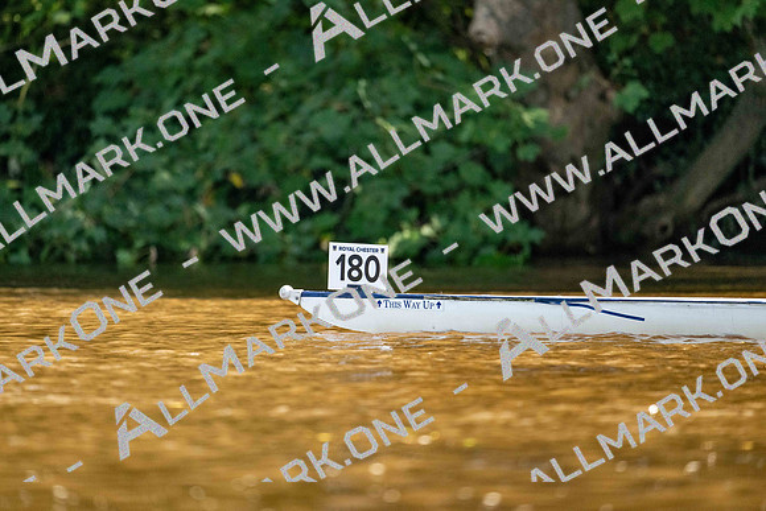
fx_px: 8513
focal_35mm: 400
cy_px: 256
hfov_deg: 5.2
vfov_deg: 3.4
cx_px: 383
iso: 2800
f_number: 4.5
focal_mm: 400
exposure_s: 1/3200
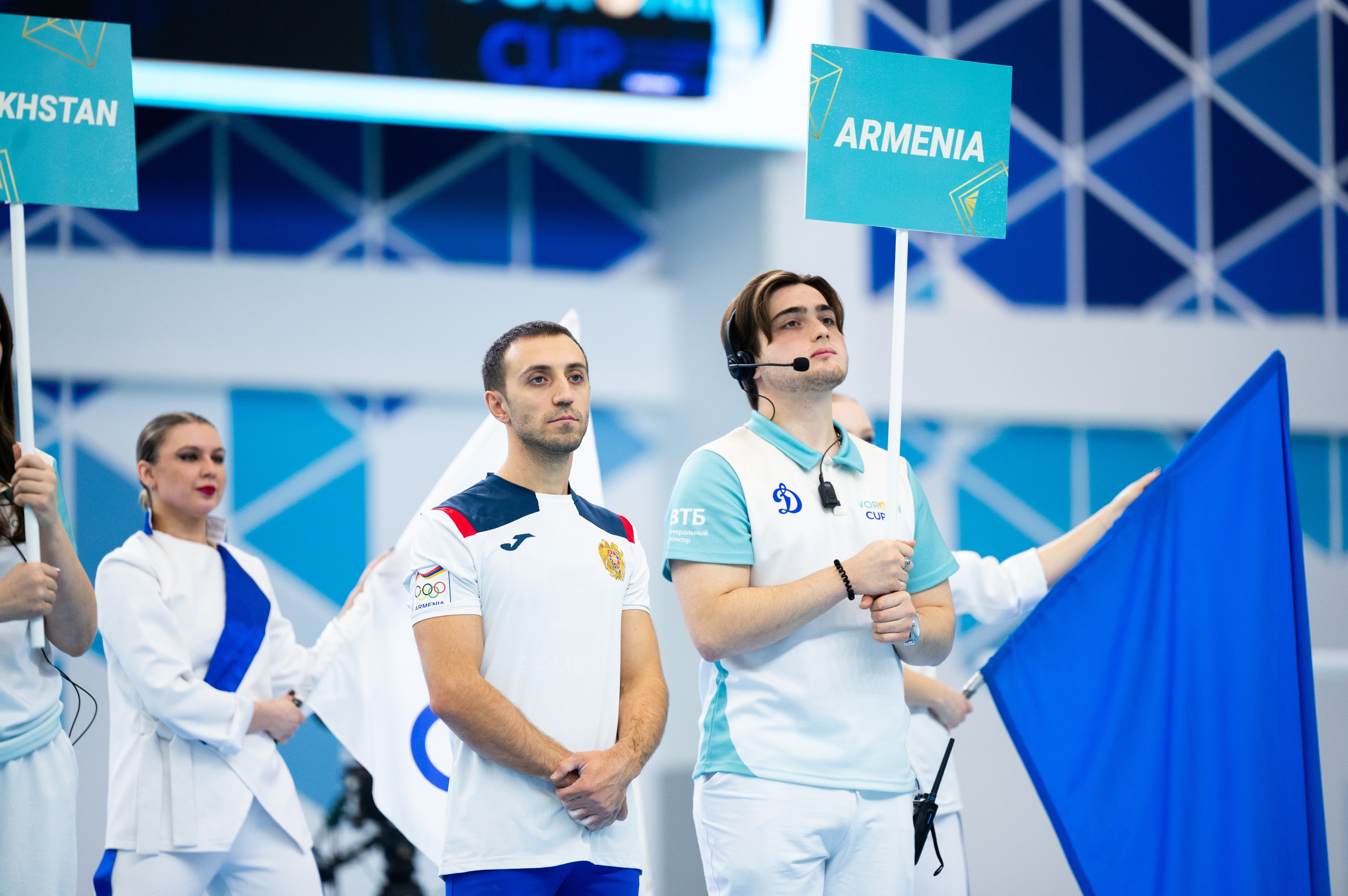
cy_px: 448
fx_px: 7483
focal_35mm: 200
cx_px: 674
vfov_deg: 6.9
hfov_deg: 10.3
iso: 1600
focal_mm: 200
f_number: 2.8
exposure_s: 1/800
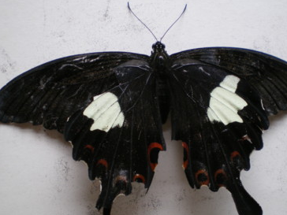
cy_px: 92
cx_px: 145
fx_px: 390
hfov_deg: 40.4
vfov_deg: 30.8
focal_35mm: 47
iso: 64
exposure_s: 1/30
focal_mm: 6.3
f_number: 3.1
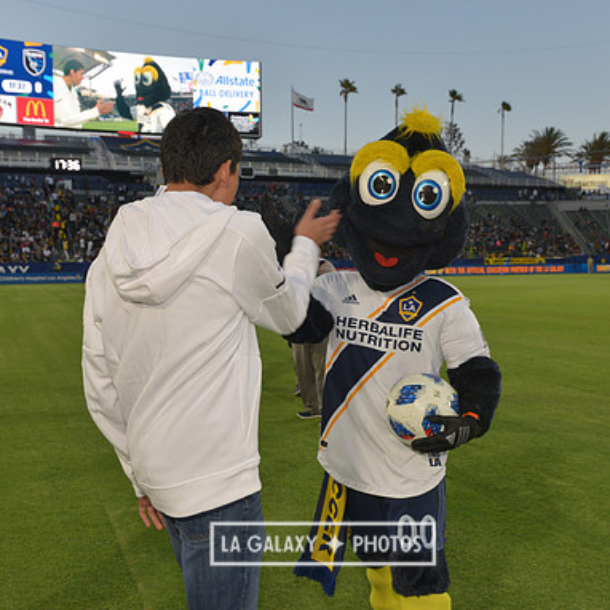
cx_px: 323
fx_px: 797
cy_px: 304
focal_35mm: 40
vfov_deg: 41.9
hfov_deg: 41.8
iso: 800
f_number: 7.1
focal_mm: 31
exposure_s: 1/250
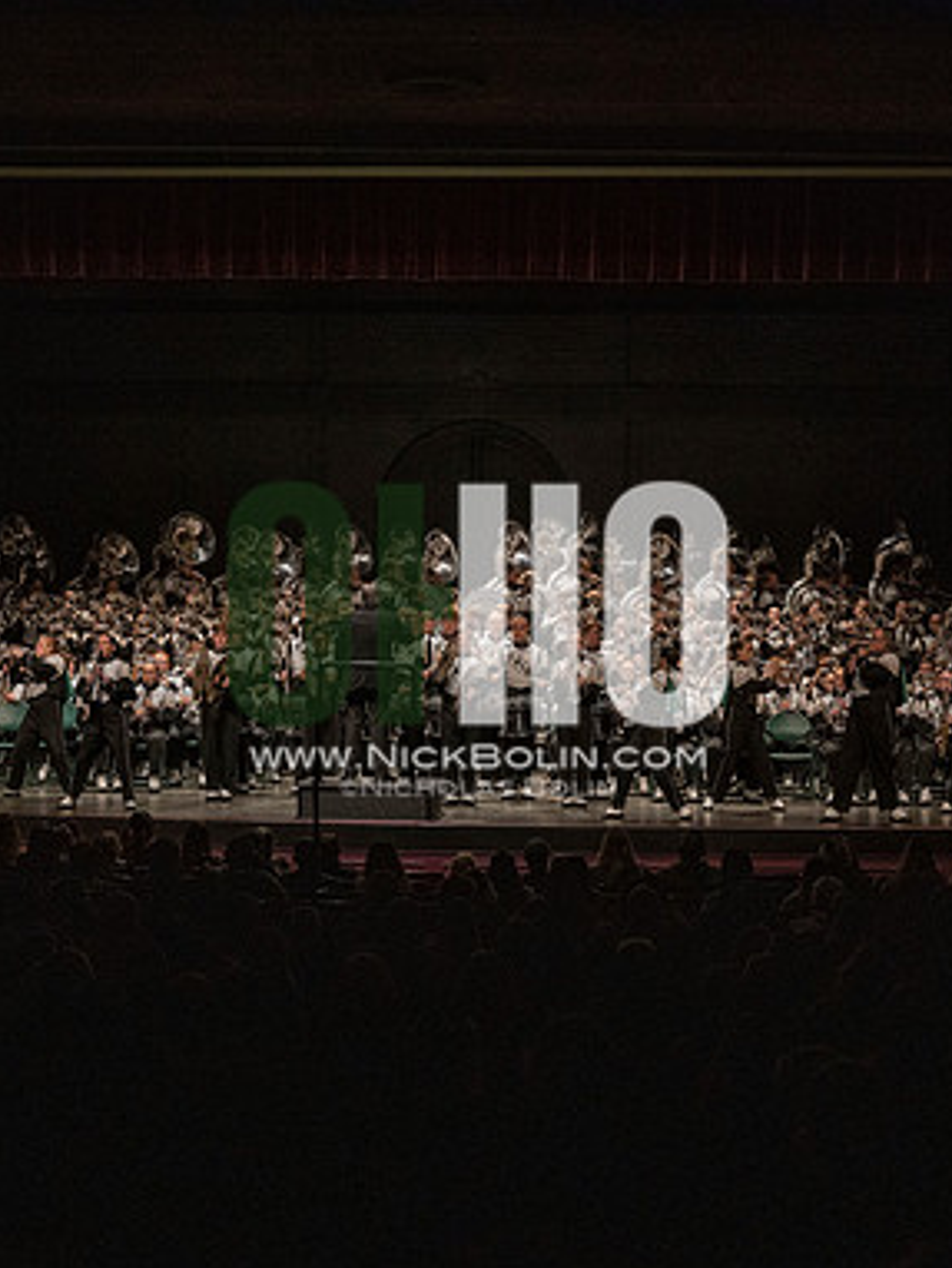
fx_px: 2674
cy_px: 639
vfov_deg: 26.7
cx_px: 478
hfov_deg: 20.2
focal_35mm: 73
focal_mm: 50
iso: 5000
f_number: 4
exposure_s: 1/640
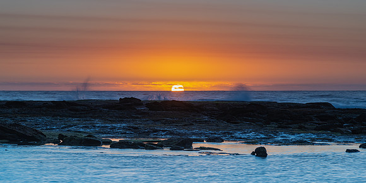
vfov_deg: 8.3
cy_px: 57
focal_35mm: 133
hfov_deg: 16.6
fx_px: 1257
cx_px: 188
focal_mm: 120
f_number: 8
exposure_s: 1/2.5
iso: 31
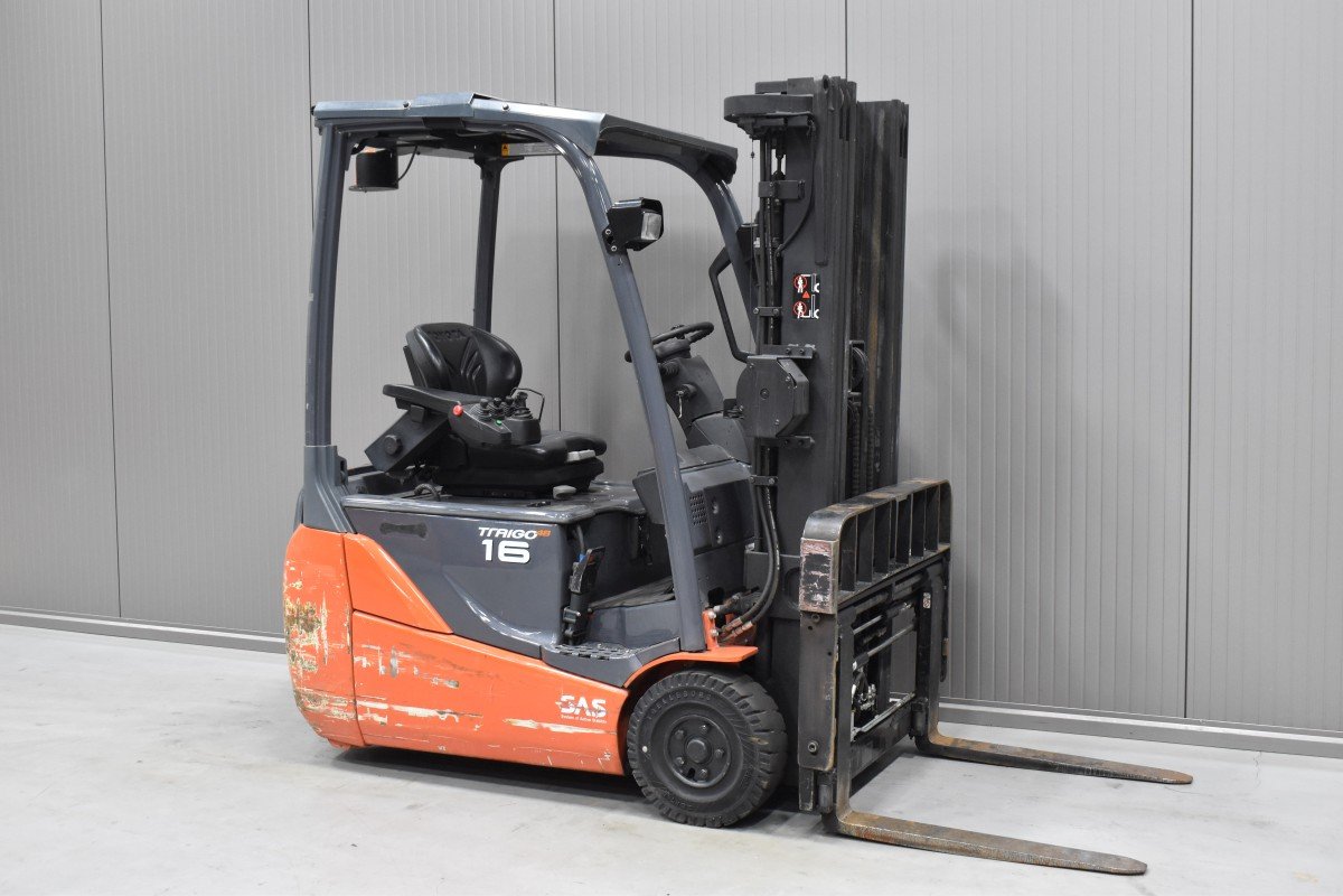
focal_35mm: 42
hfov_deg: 46.4
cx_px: 672
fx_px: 1567
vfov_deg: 31.9
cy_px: 448
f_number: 5.6
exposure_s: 1/25
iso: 1600
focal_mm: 28
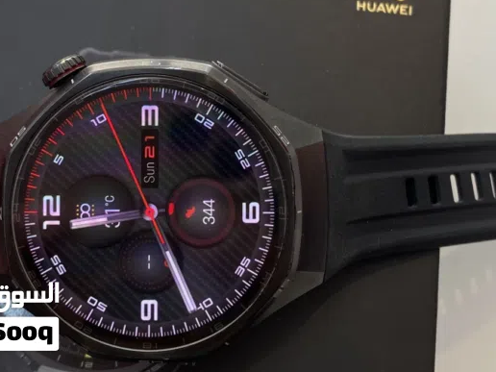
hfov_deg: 58.0
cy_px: 143
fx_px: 444
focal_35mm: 31
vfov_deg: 45.1
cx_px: 204
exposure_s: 1/157
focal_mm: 4.25
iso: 32
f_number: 1.8
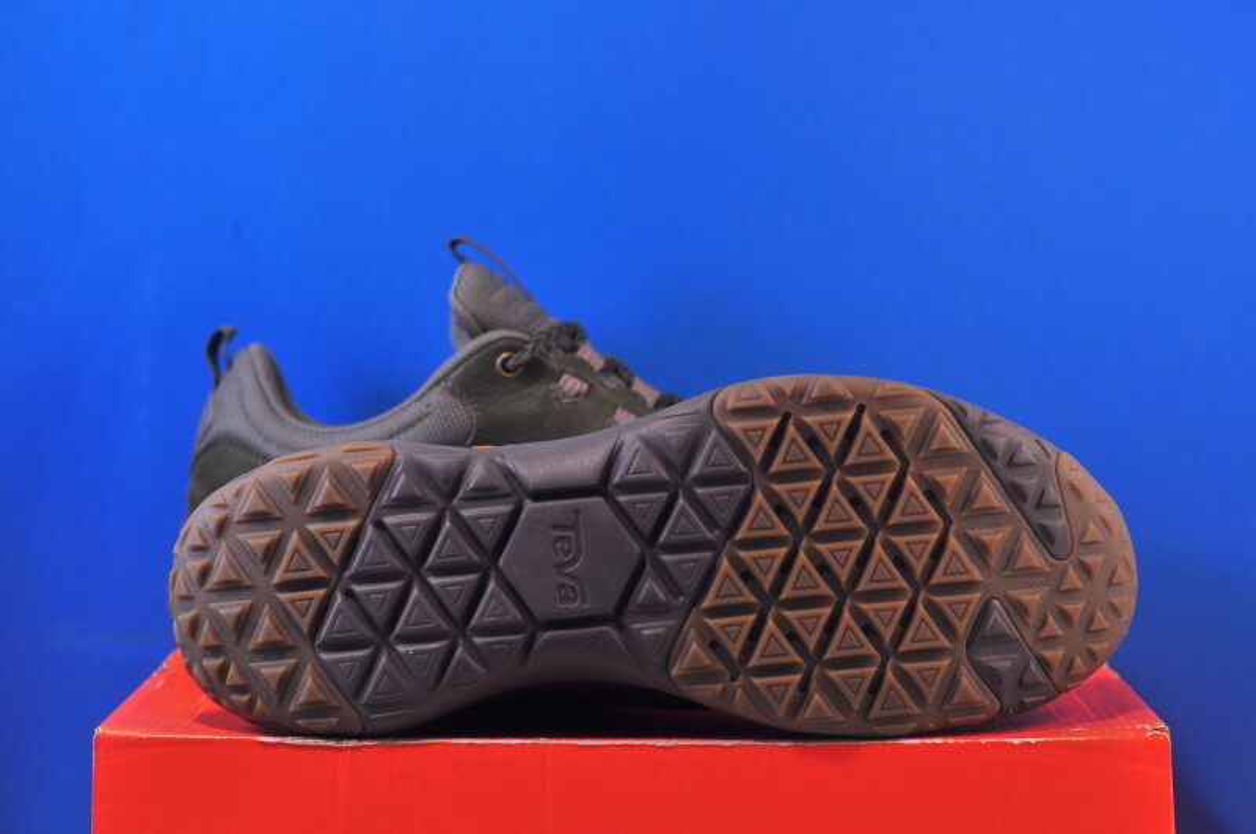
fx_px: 2613
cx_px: 628
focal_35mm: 75
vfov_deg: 18.1
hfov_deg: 27.0
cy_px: 417
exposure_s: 1/250
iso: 250
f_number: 3.2
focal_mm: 50
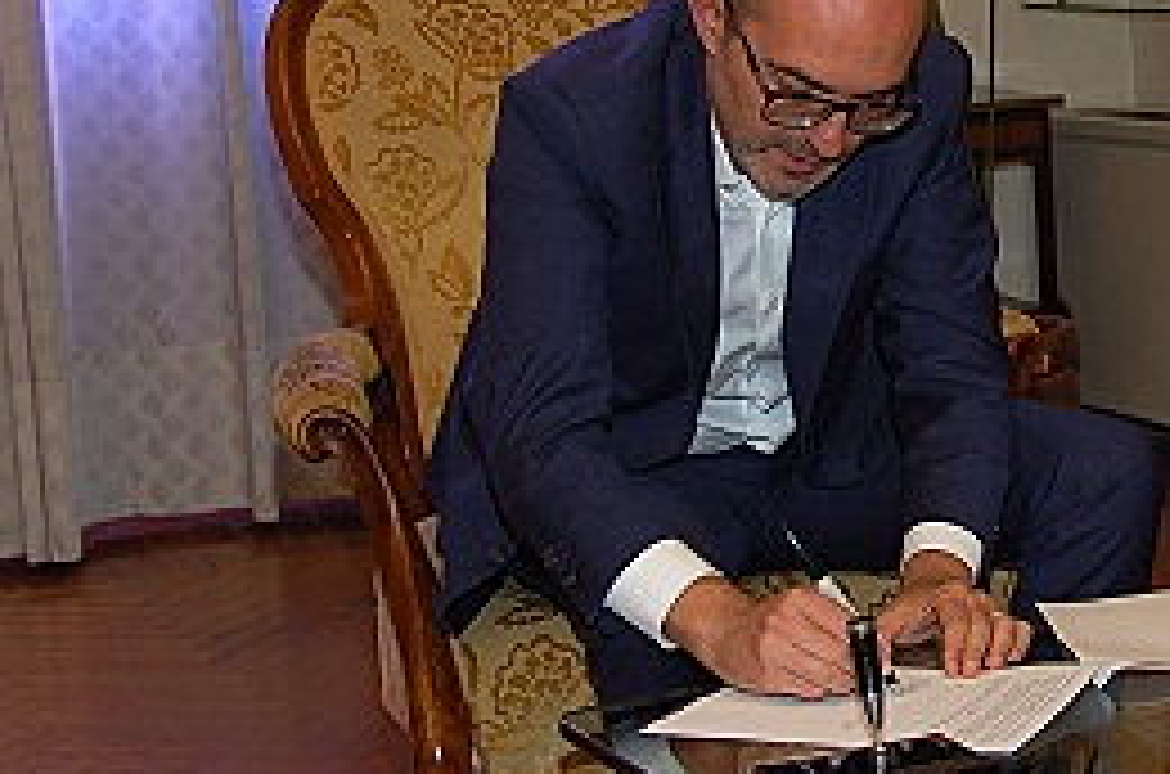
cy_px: 270
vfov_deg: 15.1
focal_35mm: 90
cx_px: 1206
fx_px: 2918
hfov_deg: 21.7
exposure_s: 1/60
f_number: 4
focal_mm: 26
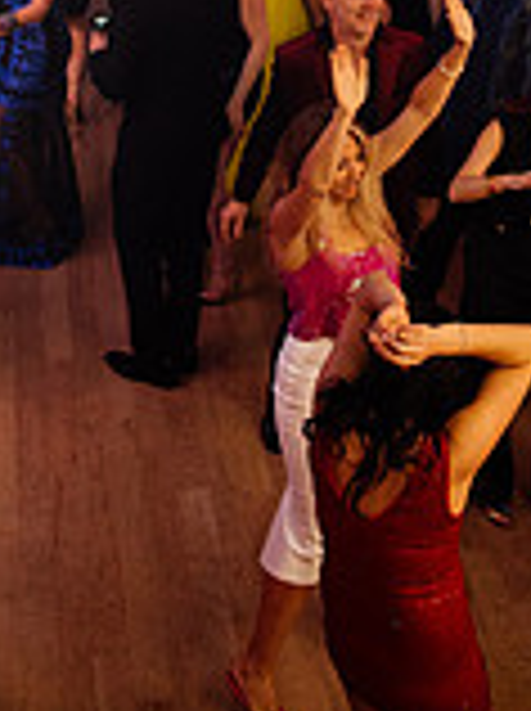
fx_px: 1969
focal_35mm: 96
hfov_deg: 15.2
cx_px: 90
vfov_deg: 18.9
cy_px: -225
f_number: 2.5
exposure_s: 1/200
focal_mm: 35
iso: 2000
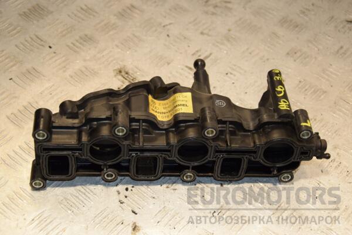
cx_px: 176
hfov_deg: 29.9
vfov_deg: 20.2
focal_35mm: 68
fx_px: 660
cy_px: 118
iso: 800
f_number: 5
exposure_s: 1/200
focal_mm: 45
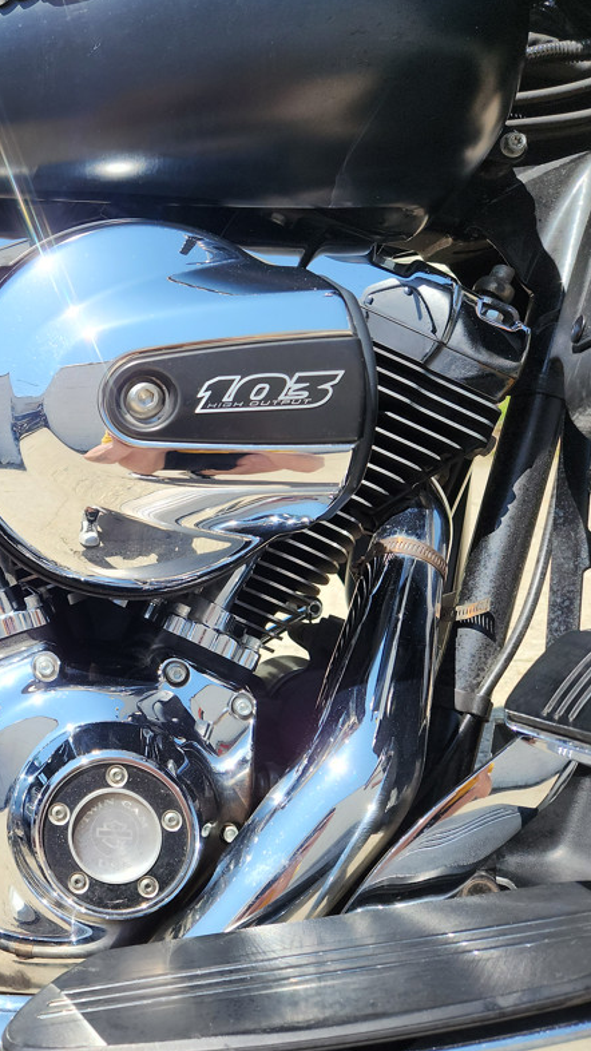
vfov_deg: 58.0
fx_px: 947
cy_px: 528
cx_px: -10
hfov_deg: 31.8
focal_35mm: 34
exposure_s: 1/799
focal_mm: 5.4
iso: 20
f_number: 1.8
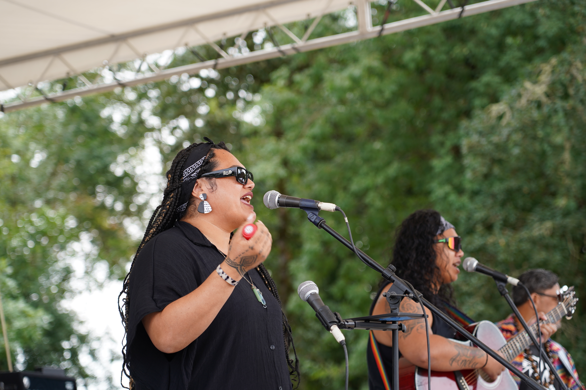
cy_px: 195
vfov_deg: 13.0
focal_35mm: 105
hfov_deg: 19.5
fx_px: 1709
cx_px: 293
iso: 125
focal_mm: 105
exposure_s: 1/160
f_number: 4
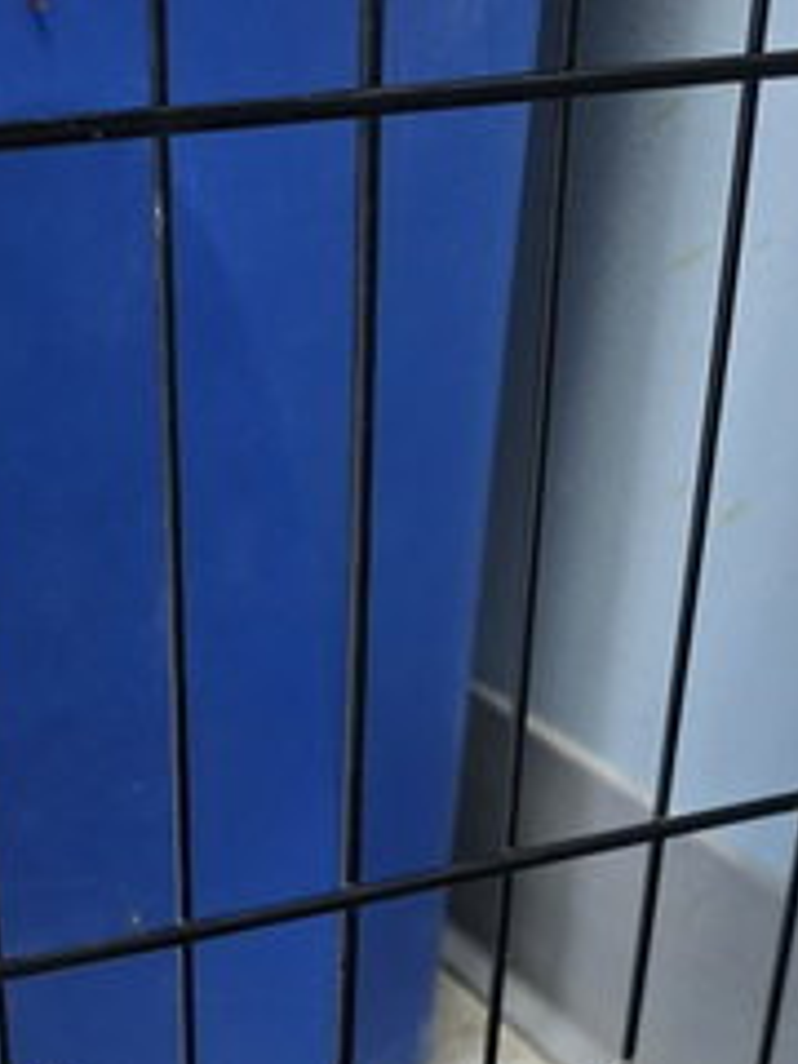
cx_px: 213
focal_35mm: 64
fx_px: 1967
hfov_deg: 22.7
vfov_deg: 26.0
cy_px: 1368
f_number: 1.7
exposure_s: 1/120
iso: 800
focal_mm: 6.3
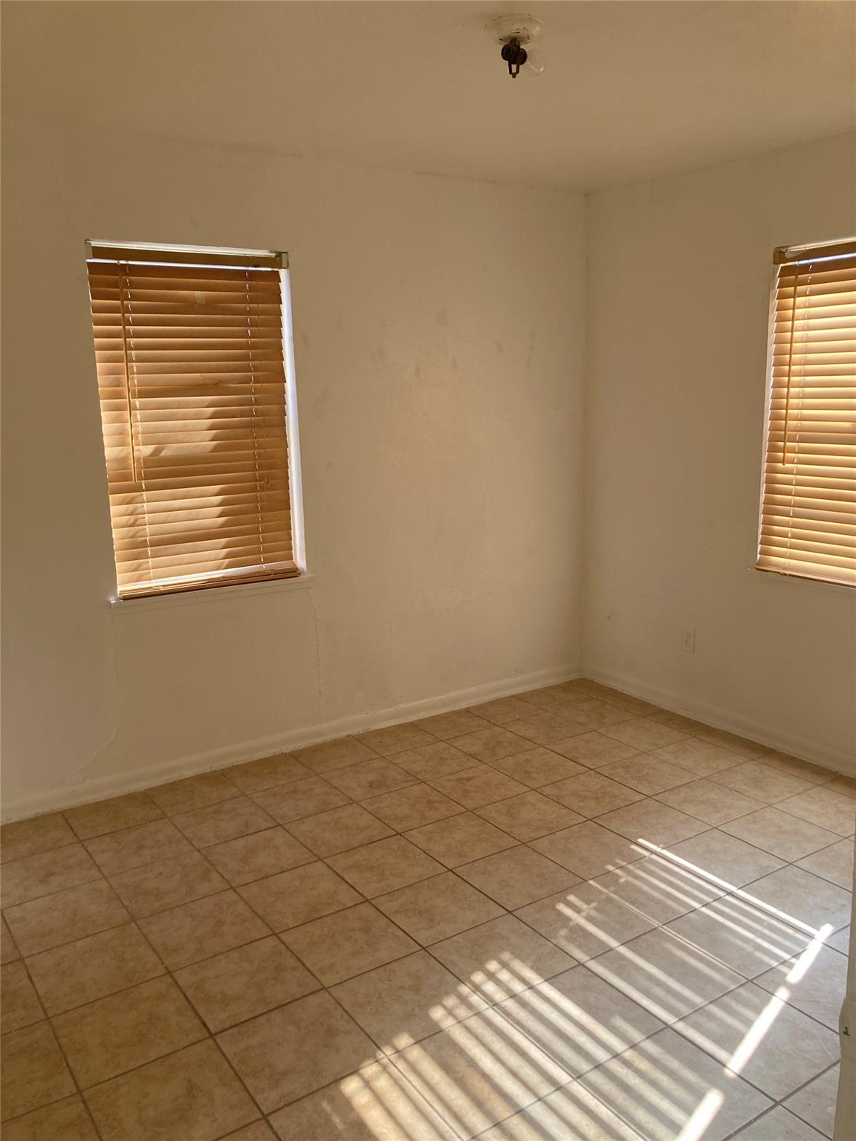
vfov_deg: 63.4
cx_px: 428
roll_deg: +0.3
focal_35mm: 28
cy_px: 570
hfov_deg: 49.7
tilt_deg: -10.7
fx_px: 923
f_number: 1.8
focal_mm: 3.99
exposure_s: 1/121
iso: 40
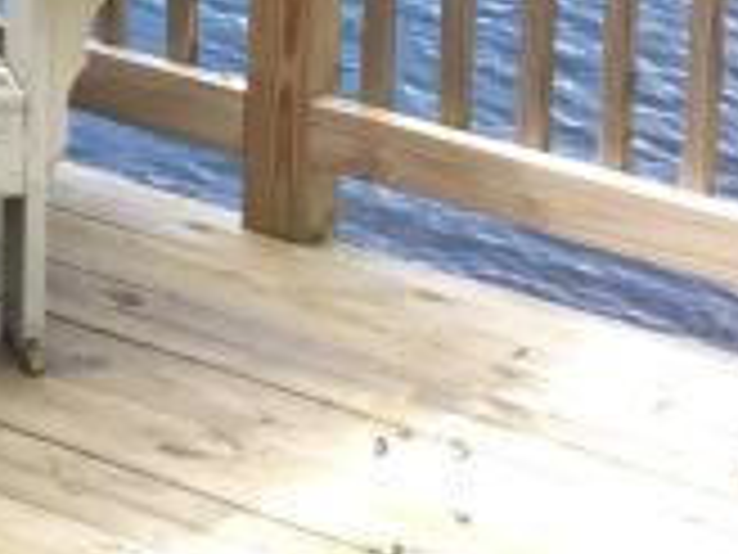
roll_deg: +1.7
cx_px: -963
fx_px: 3859
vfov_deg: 7.7
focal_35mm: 181
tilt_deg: -12.3
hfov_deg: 9.8
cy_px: -703
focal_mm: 4.15
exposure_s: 1/236
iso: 25
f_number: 2.2
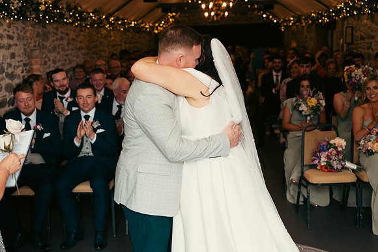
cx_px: 189
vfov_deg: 27.0
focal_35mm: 50
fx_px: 525
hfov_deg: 39.6
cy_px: 126
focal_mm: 50
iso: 640
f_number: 3.5
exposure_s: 1/160
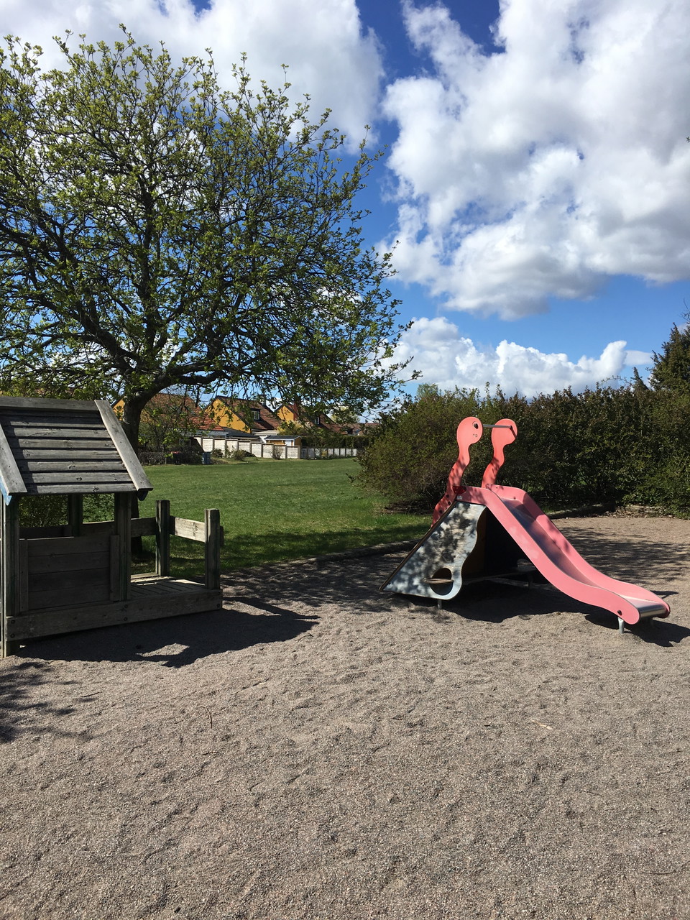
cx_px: 345
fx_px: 771
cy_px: 460
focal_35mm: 29
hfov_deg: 48.2
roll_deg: -0.3
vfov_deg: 61.7
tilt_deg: -0.4
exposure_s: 1/2198
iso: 25
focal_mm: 4.15
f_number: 2.2
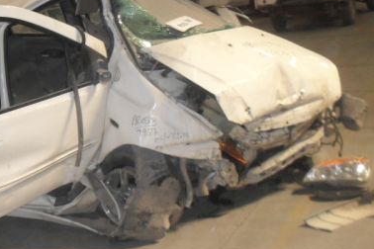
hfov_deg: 29.6
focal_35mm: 67
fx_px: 696
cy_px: 111
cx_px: 90
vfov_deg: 20.3
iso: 200
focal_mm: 6.3
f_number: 2.8
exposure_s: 1/45
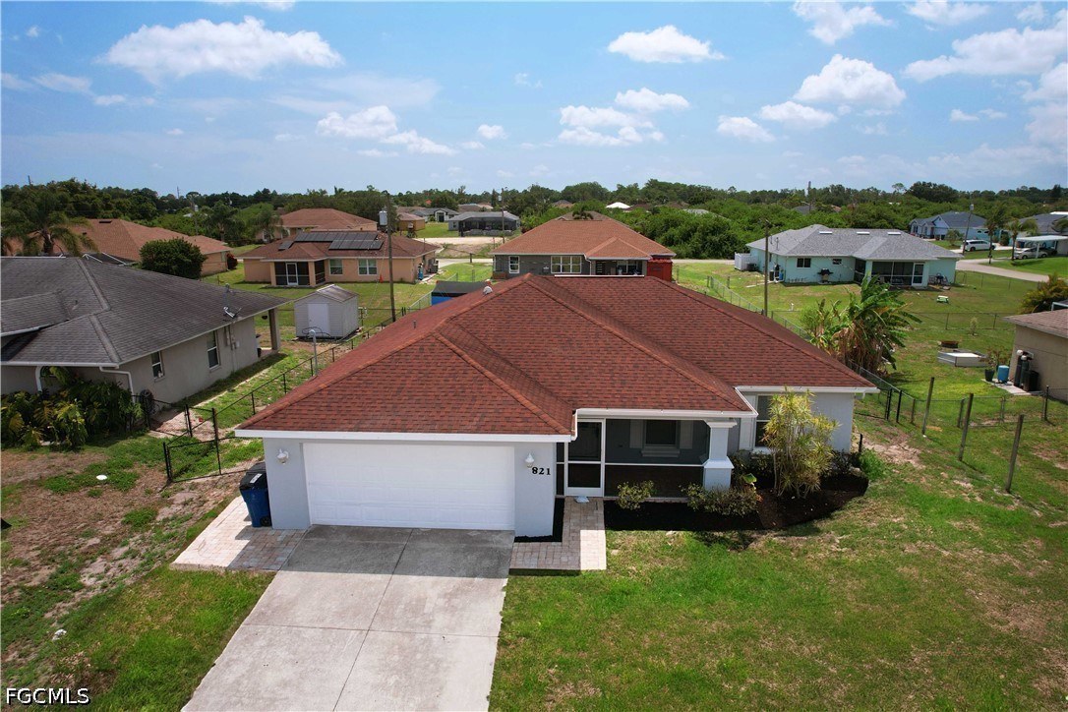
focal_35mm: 22
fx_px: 653
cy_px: 356
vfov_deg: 57.2
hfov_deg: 78.6
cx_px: 534
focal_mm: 8.38
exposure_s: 1/1250
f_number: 2.8
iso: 130
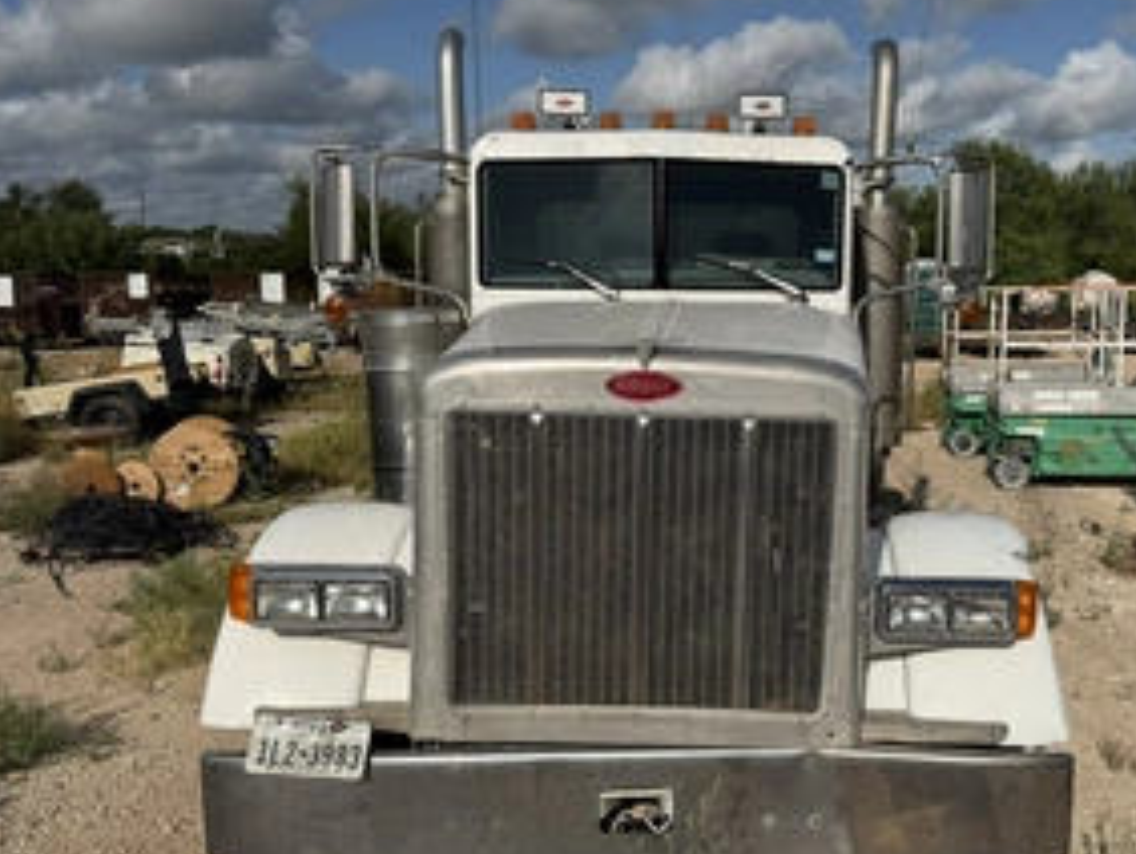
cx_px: 729
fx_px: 1117
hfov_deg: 53.2
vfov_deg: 41.8
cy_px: 443
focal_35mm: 34
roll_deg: -0.3
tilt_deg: -8.5
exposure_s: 1/11905
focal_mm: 6.76
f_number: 1.78
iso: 80
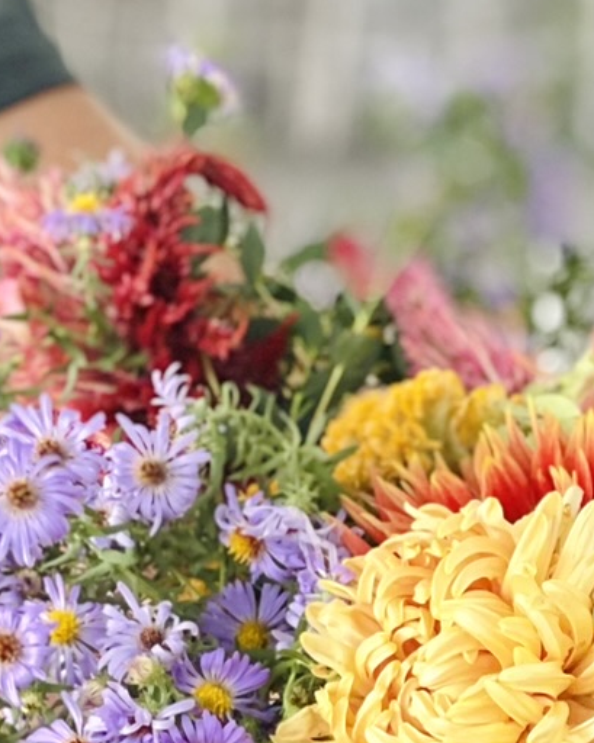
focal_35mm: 250
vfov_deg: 7.6
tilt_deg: -16.1
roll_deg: -2.2
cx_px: 723
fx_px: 5499
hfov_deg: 6.1
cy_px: 1184
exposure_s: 1/121
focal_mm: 7.5
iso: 64
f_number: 2.2
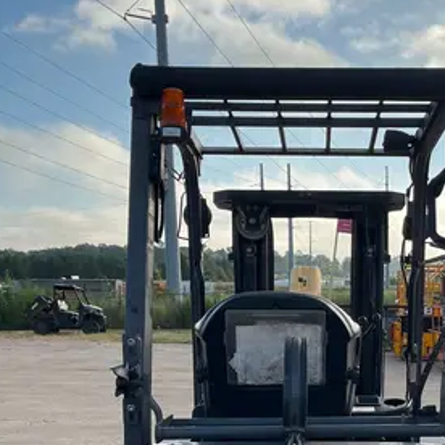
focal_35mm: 61
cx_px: 329
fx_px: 887
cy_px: 435
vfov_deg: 26.8
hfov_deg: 27.8
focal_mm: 5.1
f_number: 1.6
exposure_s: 1/2463
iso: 50
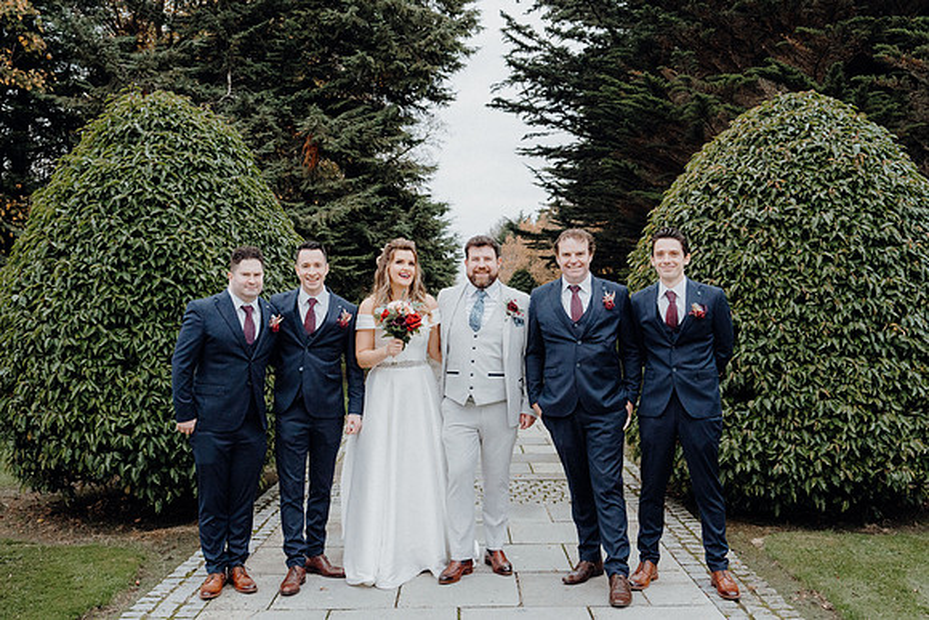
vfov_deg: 37.9
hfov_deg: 54.4
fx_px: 903
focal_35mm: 35
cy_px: 310
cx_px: 464
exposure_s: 1/200
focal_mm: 35
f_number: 5
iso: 5000
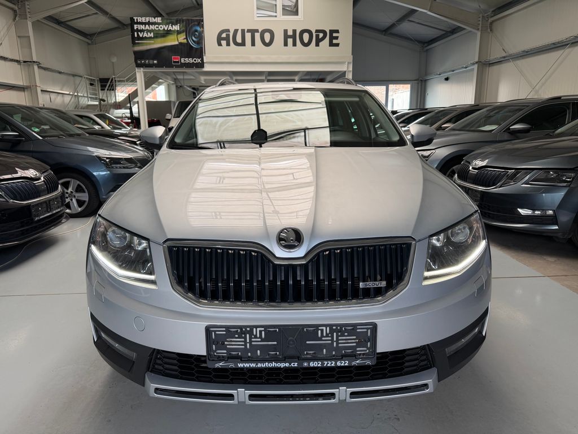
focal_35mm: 24
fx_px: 401
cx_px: 289
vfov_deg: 56.8
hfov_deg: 71.6
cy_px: 217
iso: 100
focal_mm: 6.76
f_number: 1.78
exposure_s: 1/121
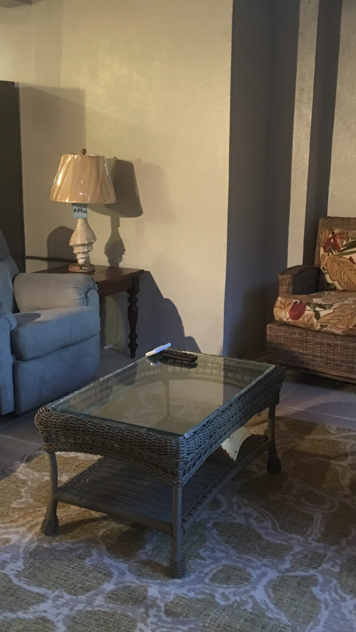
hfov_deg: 27.7
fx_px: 722
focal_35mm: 43
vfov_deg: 47.4
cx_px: 151
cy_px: 315
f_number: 2.2
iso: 80
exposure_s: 1/4
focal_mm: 4.15
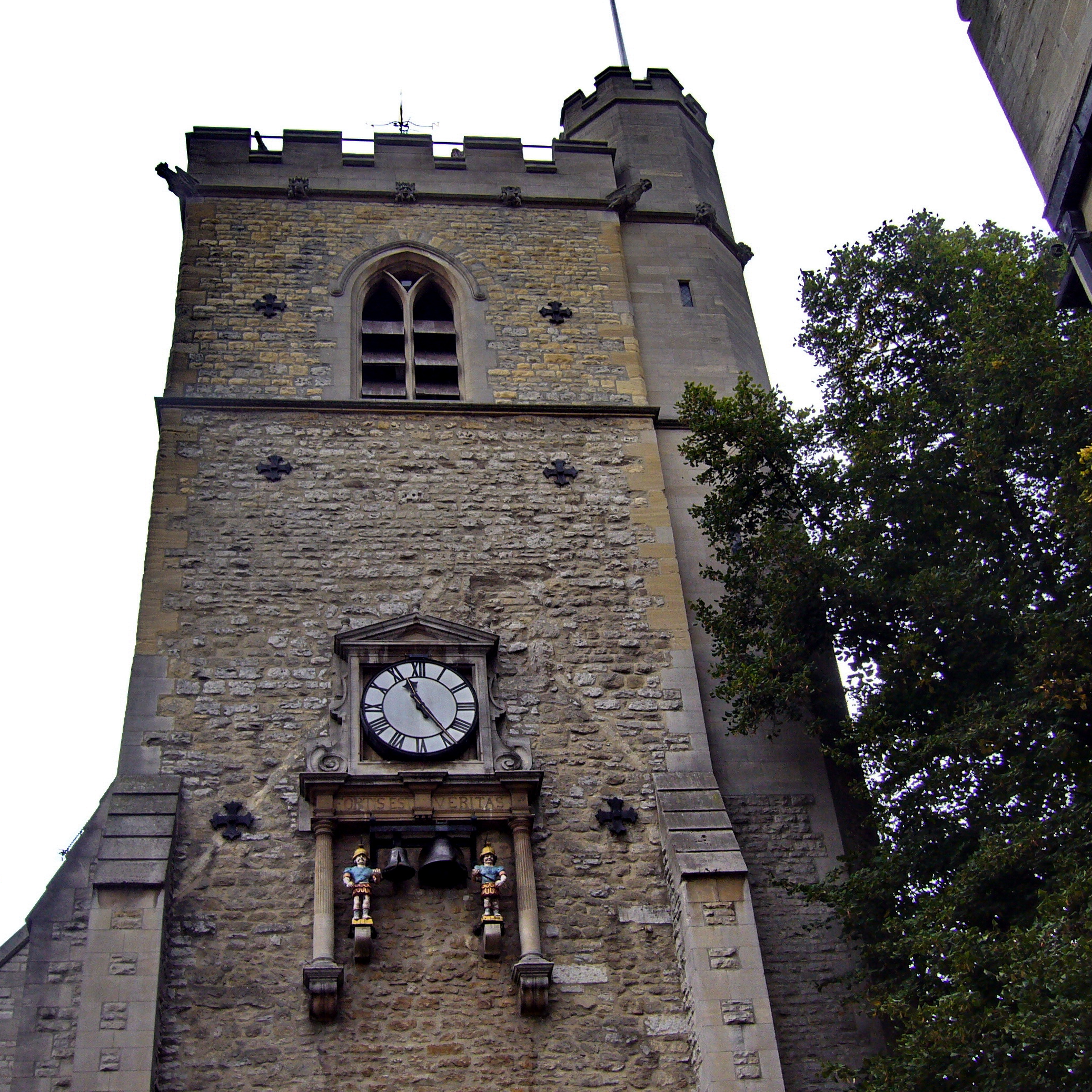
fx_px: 1499
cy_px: 550
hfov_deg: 40.0
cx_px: 558
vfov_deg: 40.0
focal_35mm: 42
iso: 80
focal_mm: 5.8
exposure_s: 1/200
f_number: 5.6
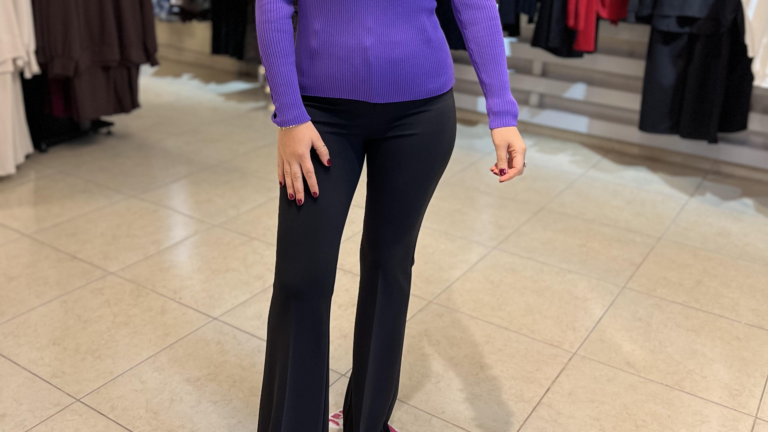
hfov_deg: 52.8
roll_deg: -2.2
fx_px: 774
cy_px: 104
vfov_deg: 30.6
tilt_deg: -15.5
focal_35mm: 38
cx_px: 382
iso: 125
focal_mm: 5.7
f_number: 1.5
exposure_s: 1/100
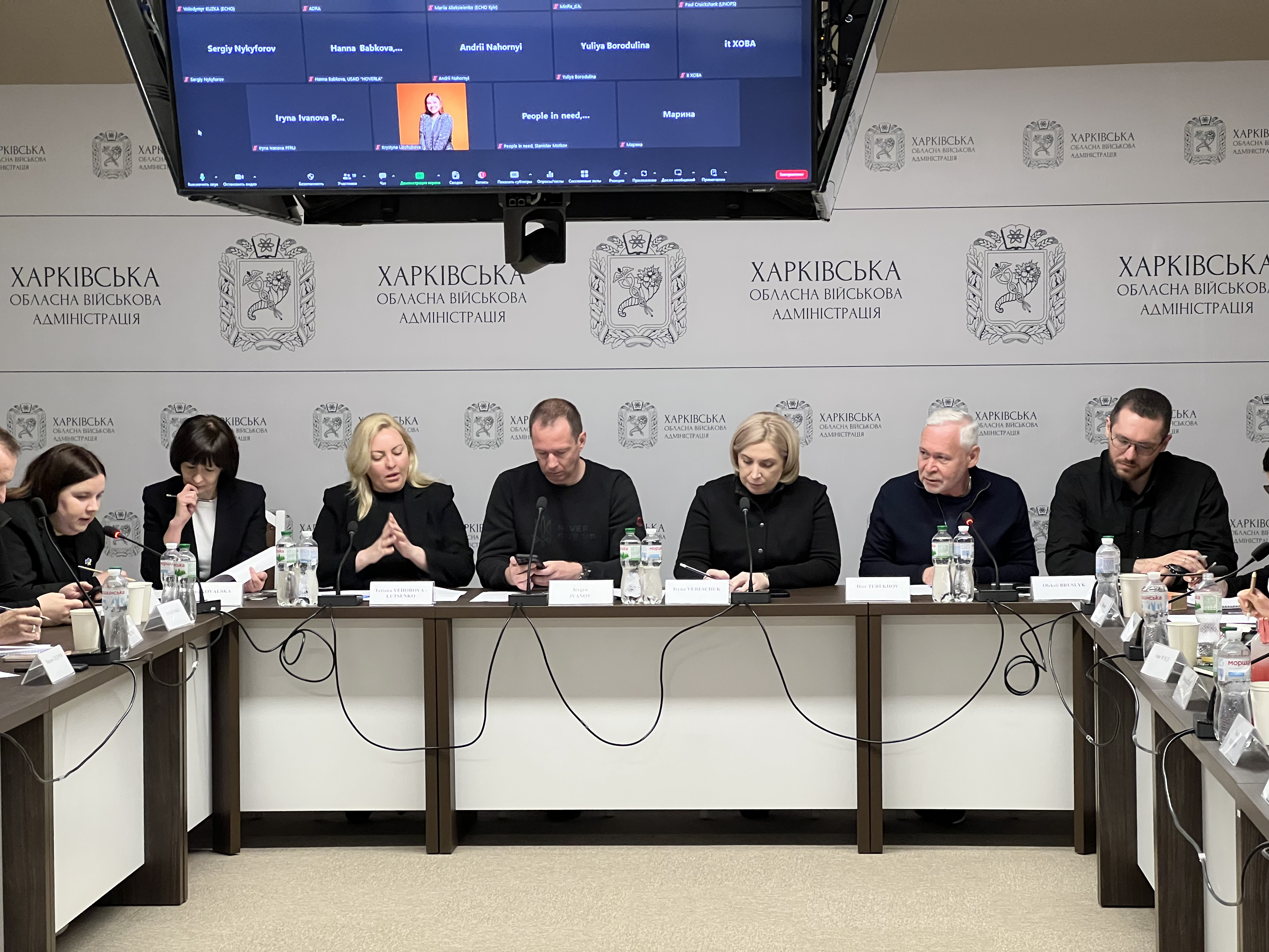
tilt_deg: -3.6
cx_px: 634
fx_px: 2823
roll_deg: +0.9
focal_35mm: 77
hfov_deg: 25.3
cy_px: 476
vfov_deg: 19.1
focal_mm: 9
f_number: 2.8
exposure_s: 1/60
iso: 500
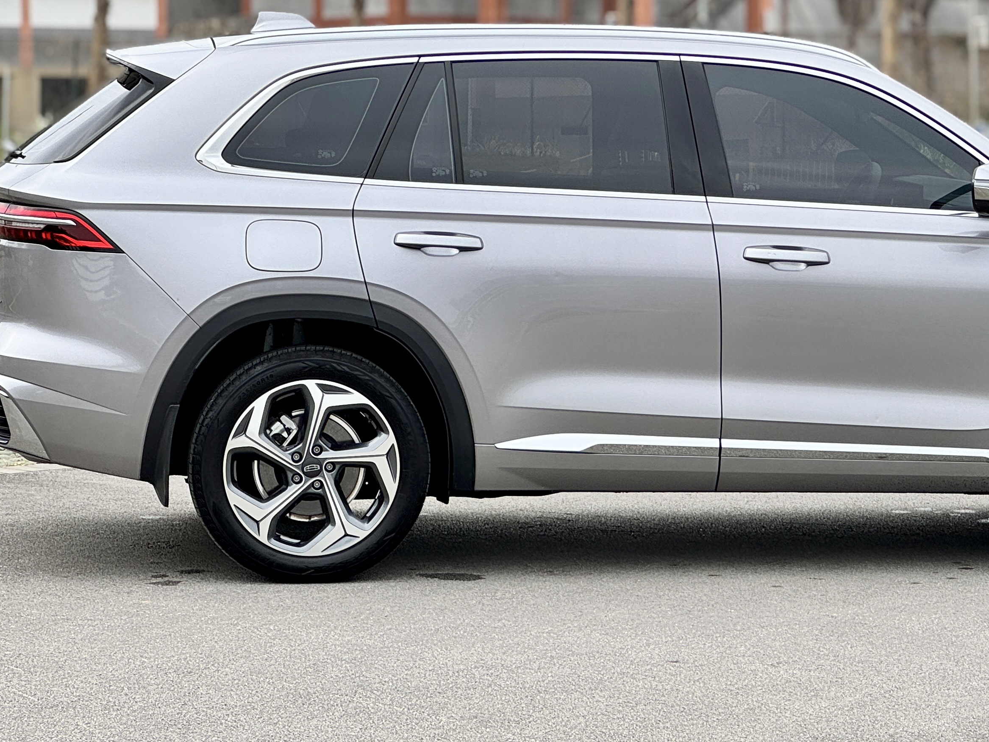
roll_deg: +0.7
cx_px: 695
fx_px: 3800
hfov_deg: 14.8
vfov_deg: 11.1
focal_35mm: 133
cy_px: 132
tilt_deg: +0.2
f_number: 2.8
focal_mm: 9
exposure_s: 1/288
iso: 25
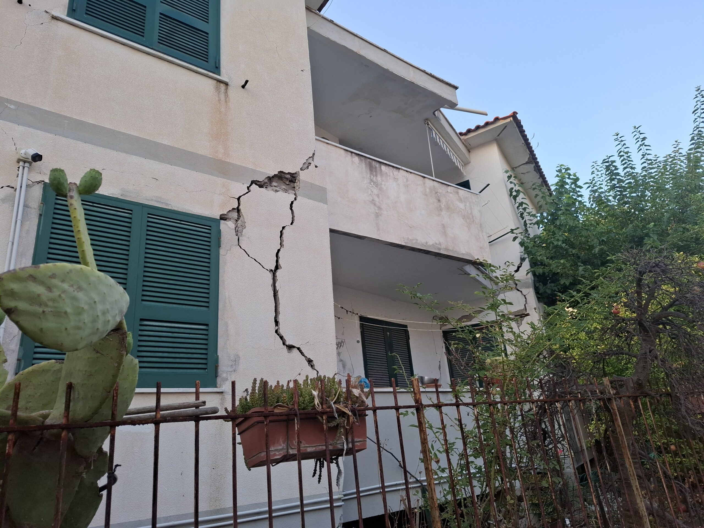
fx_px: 468
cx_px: 352
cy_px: 264
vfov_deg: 58.9
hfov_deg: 73.9
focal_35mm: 23
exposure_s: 1/208
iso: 50
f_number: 1.8
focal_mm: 5.54
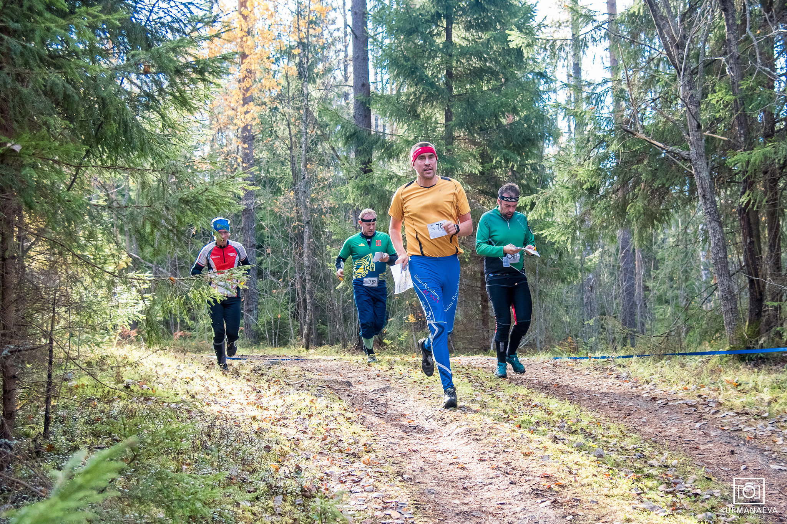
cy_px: 262
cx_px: 394
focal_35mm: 57
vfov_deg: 23.8
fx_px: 1246
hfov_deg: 35.1
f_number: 4
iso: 560
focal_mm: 38
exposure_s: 1/250
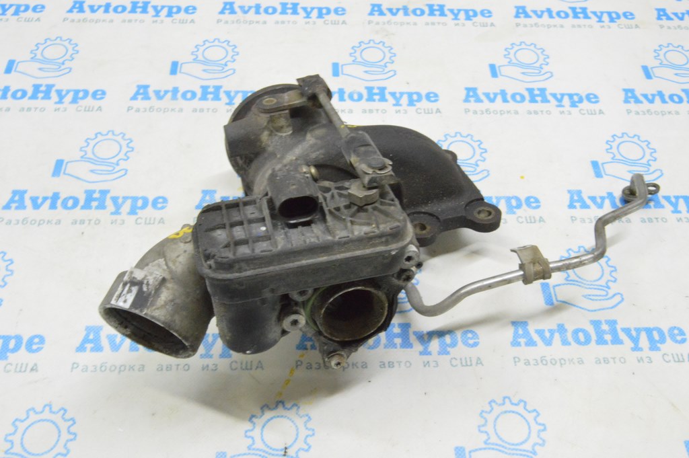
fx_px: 746
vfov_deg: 34.2
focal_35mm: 39
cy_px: 229
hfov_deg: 49.6
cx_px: 344
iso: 6400
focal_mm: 26
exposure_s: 1/15
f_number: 20
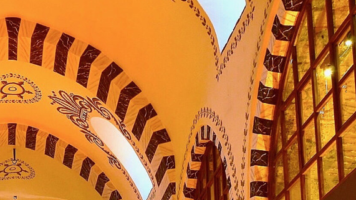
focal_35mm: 79
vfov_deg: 14.1
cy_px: 322
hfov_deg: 25.4
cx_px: -6
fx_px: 746
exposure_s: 1/80
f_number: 5.6
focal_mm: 18
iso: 140
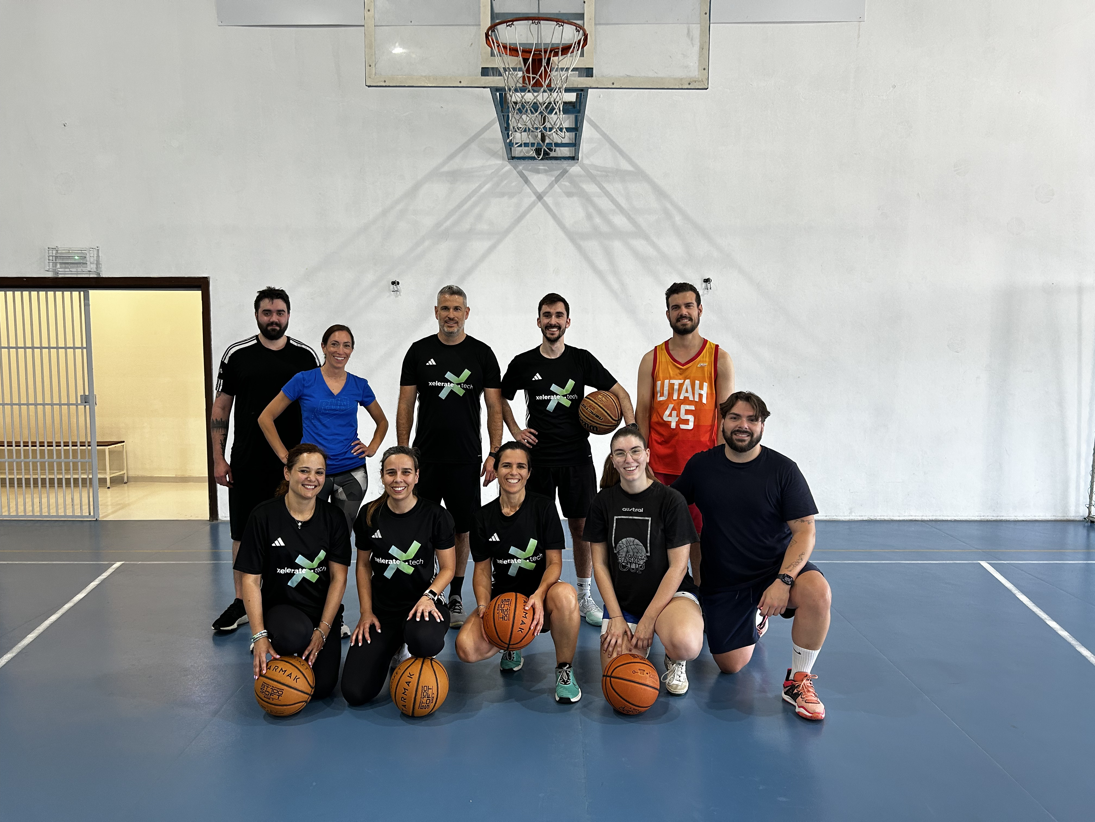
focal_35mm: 26
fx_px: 822
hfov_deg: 67.3
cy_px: 411
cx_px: 548
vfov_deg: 53.1
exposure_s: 1/121
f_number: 1.5
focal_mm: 5.7
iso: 100
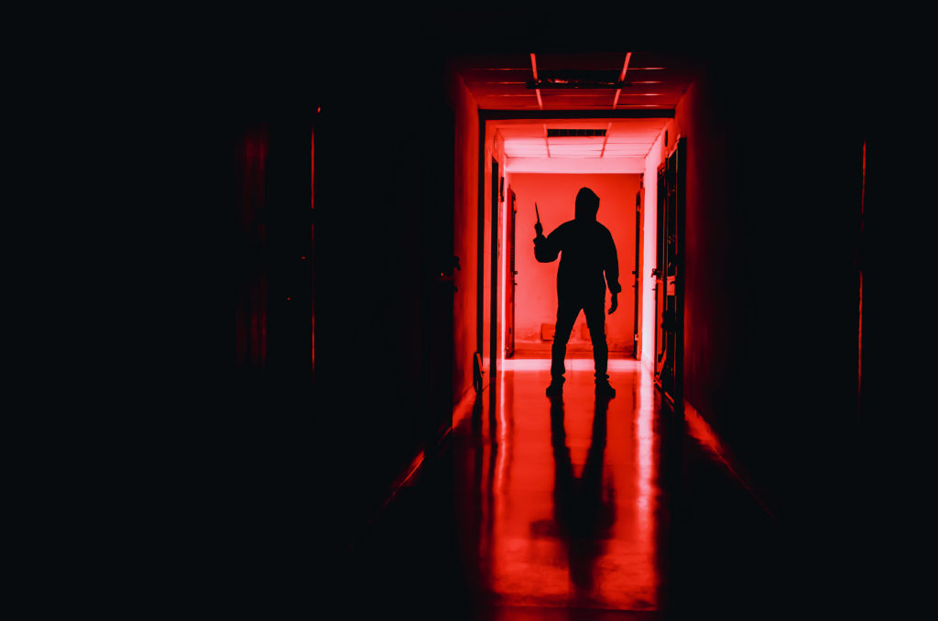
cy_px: 310
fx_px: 1248
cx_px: 469
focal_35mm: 48
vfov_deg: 27.9
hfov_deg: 41.2
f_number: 4.5
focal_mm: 32
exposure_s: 1/20
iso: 400
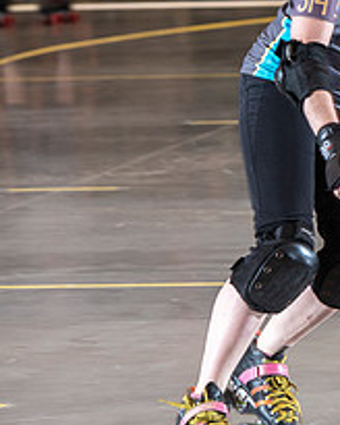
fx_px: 4667
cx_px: 535
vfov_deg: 5.2
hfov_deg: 4.1
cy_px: 82
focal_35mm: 371
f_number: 5.6
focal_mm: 140
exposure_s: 1/160
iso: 640
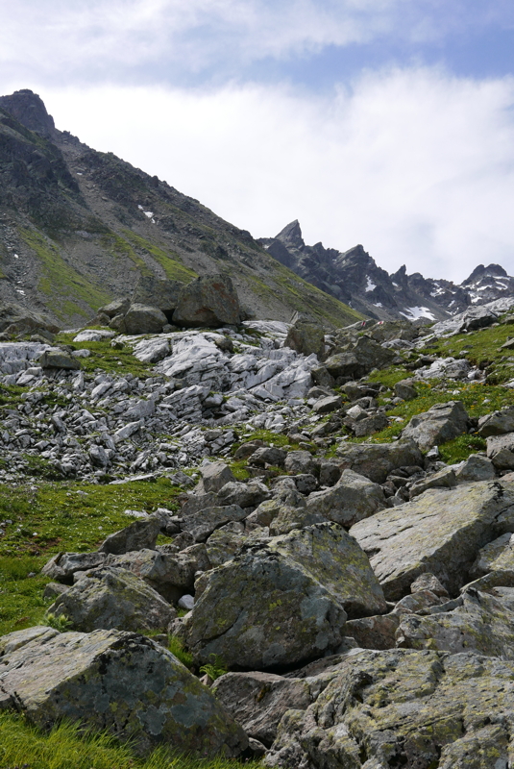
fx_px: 919
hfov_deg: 31.3
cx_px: 257
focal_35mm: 43
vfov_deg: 45.4
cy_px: 384
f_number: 5.6
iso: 200
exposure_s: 1/800
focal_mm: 19.3
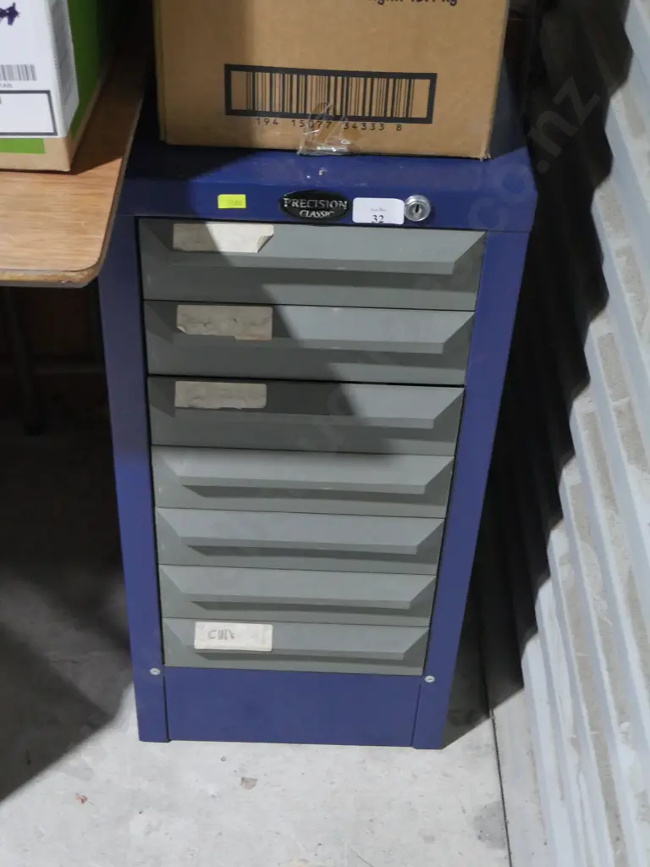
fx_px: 1302
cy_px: 434
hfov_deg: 28.0
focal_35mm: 52
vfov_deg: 36.8
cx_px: 325
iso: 3200
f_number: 5.3
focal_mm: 26
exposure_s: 1/125
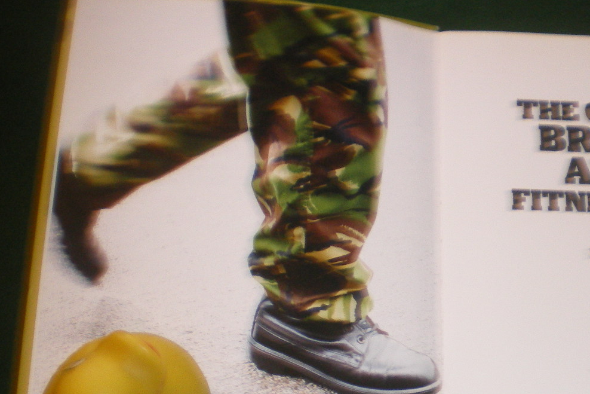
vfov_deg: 21.2
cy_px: 269
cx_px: 435
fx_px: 1049
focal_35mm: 64
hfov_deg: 30.9
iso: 200
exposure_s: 1/50
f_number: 3.1
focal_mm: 6.3
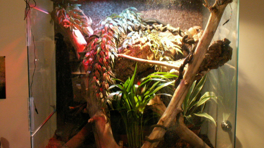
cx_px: 132
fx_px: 315
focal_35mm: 45
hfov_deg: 45.5
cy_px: 72
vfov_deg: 26.5
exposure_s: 1/8
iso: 160
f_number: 2.8
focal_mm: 6.86
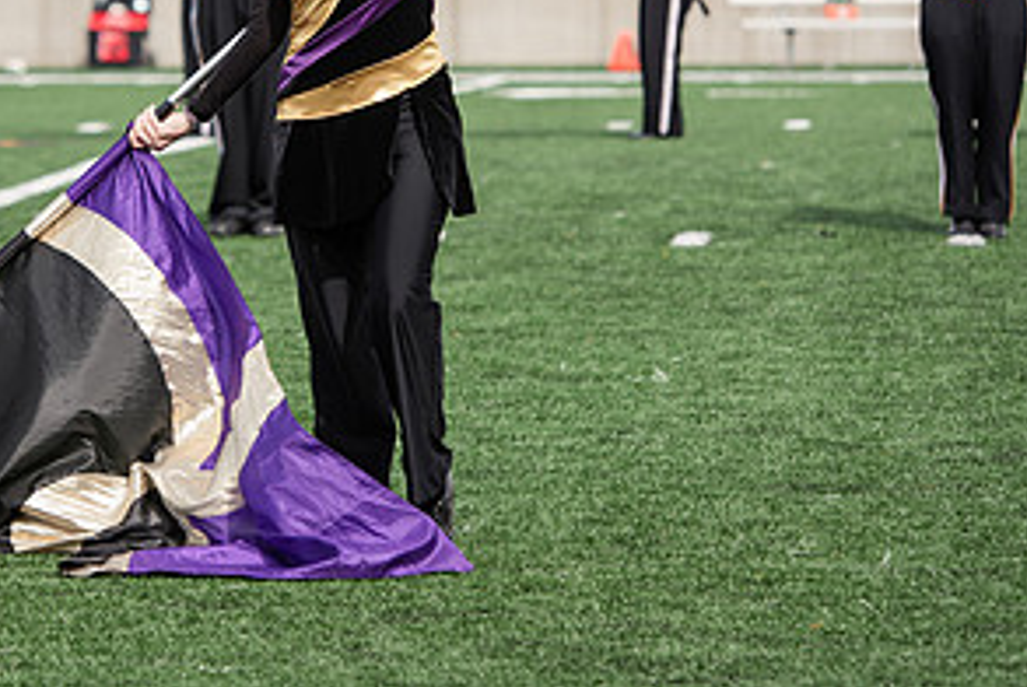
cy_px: 12
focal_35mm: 257
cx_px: 242
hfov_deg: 8.0
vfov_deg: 5.3
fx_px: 7339
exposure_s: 1/1250
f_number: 4.5
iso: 160
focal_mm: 130
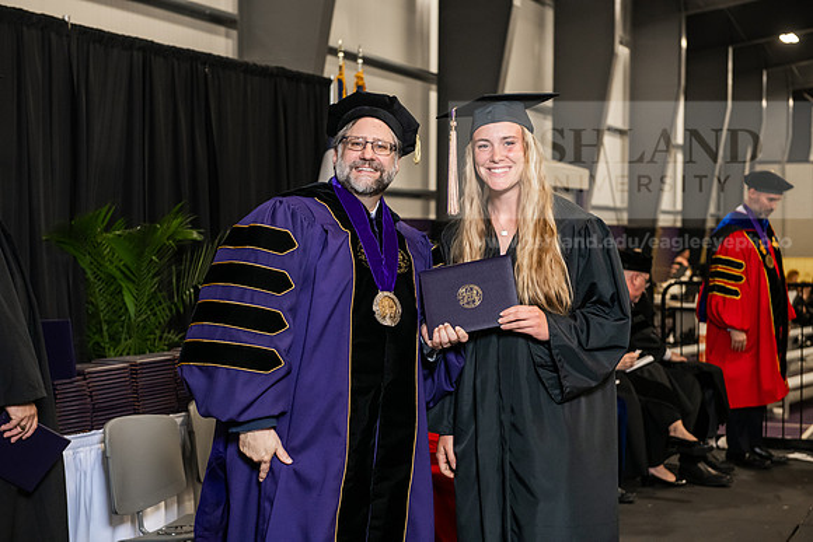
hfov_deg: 30.5
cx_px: 406
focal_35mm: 66
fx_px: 1491
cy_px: 271
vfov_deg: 20.6
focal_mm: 66
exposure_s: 1/200
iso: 2500
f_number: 5
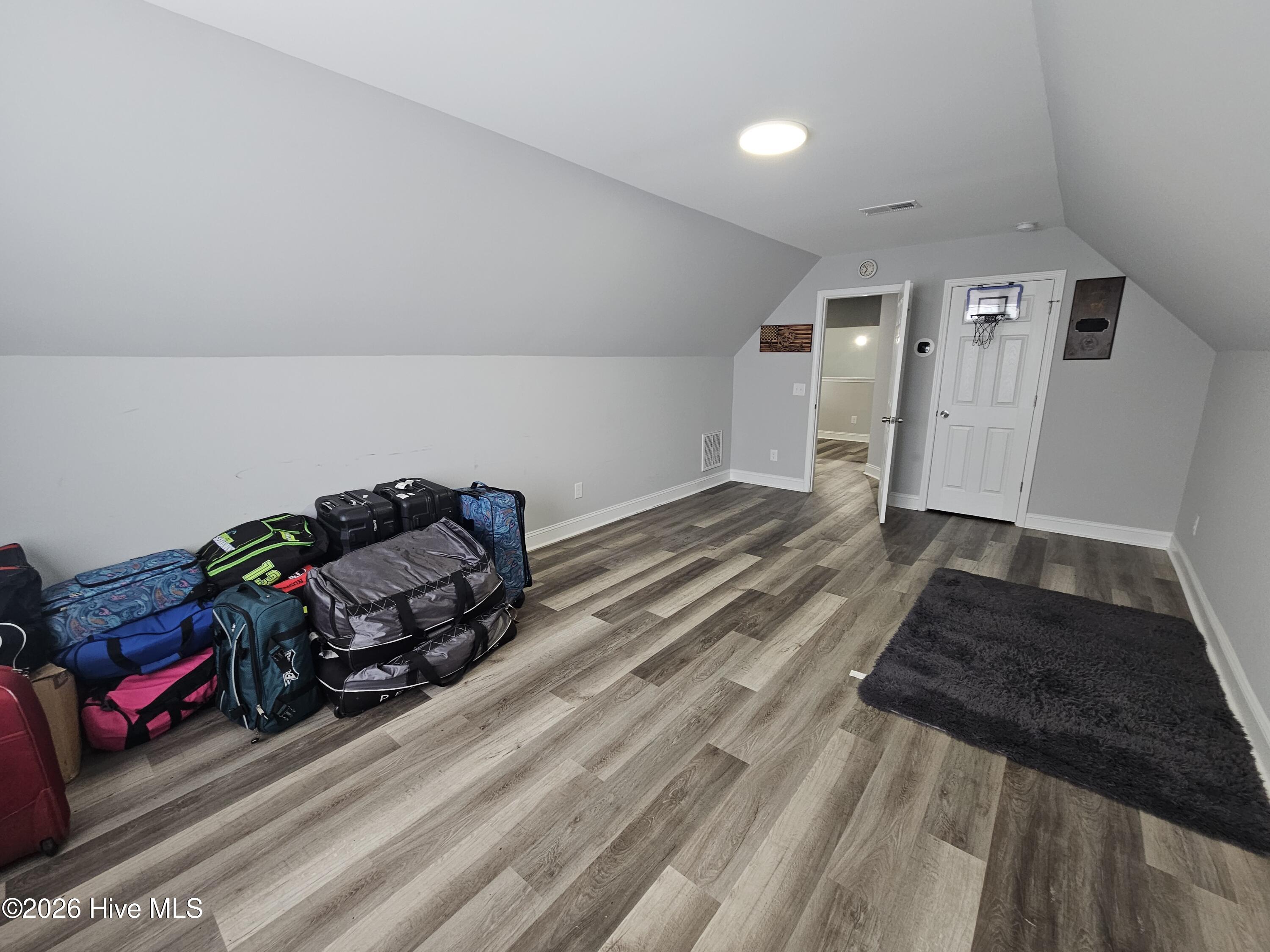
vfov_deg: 89.9
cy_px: 476
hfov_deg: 106.2
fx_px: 477
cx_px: 635
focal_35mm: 13
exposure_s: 1/60
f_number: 2.2
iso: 160
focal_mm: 2.2
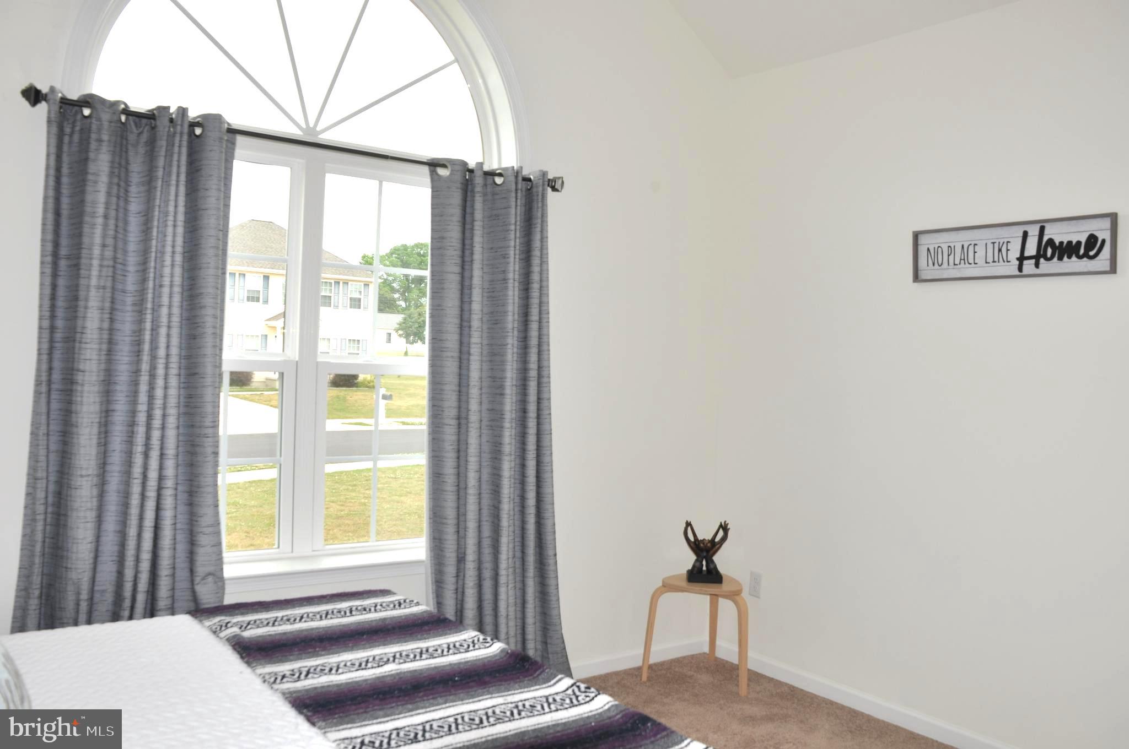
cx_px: 564
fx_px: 940
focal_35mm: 30
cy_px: 374
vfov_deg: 43.5
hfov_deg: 62.0
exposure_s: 1/200
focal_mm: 20
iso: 200
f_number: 7.1
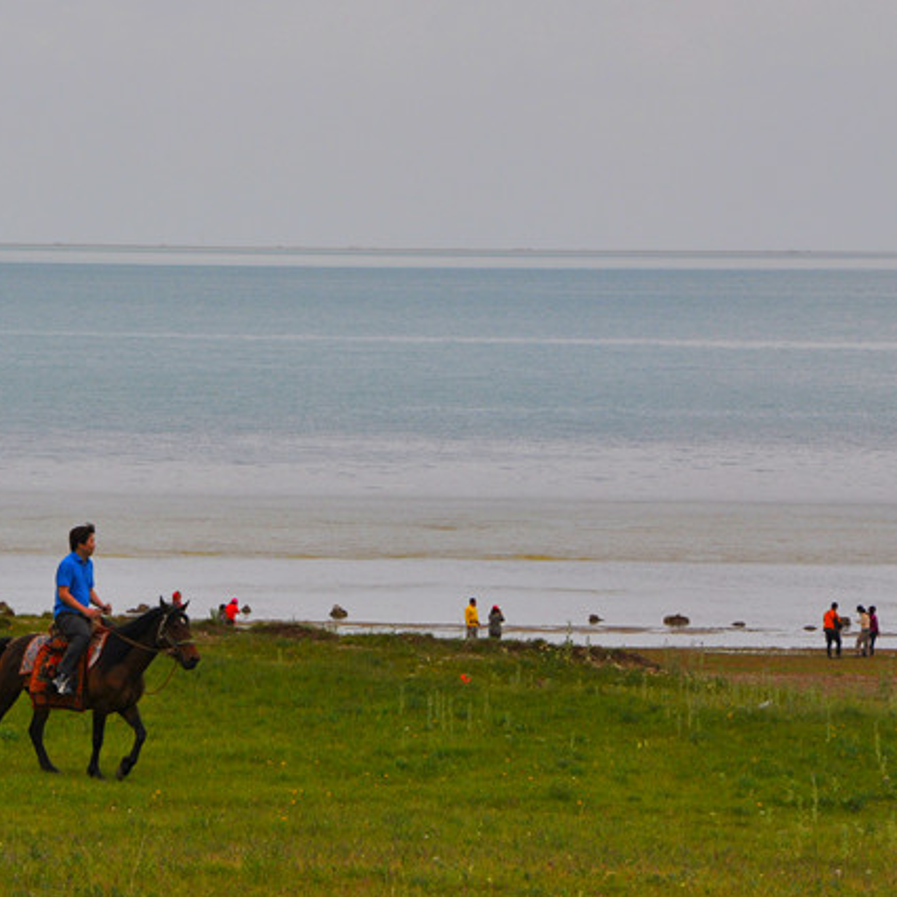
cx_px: 120
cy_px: 523
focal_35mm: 251
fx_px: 7353
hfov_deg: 7.0
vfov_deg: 7.0
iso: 200
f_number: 14
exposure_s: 1/320
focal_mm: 105
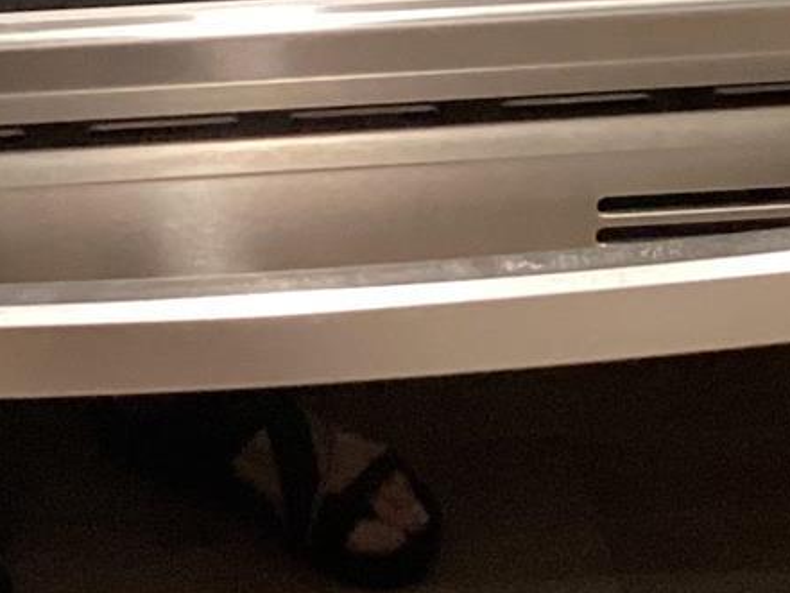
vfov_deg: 10.3
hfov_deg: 13.5
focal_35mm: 144
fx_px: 3287
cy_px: 52
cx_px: -4
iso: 320
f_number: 2.4
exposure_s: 1/40
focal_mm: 3.3
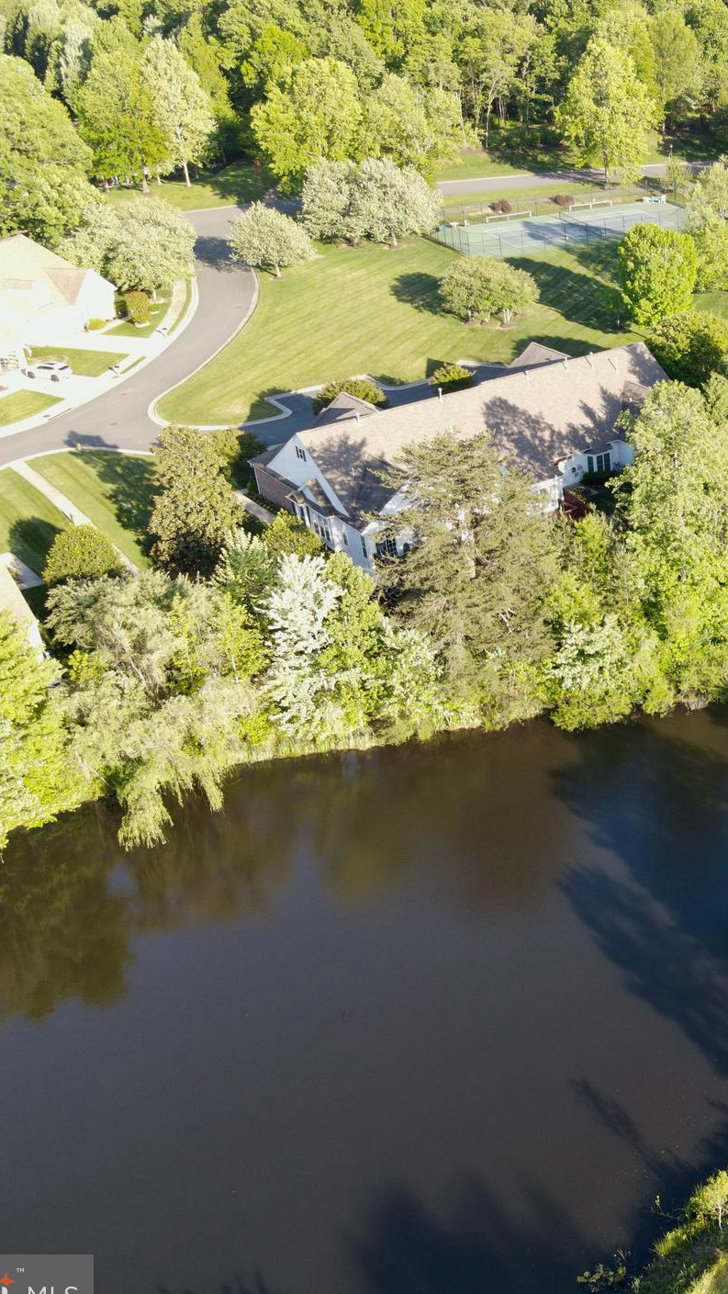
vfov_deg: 52.8
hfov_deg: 28.3
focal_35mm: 38
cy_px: 624
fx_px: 1304
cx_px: 804
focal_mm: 4.5
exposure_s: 1/100
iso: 100
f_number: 2.8
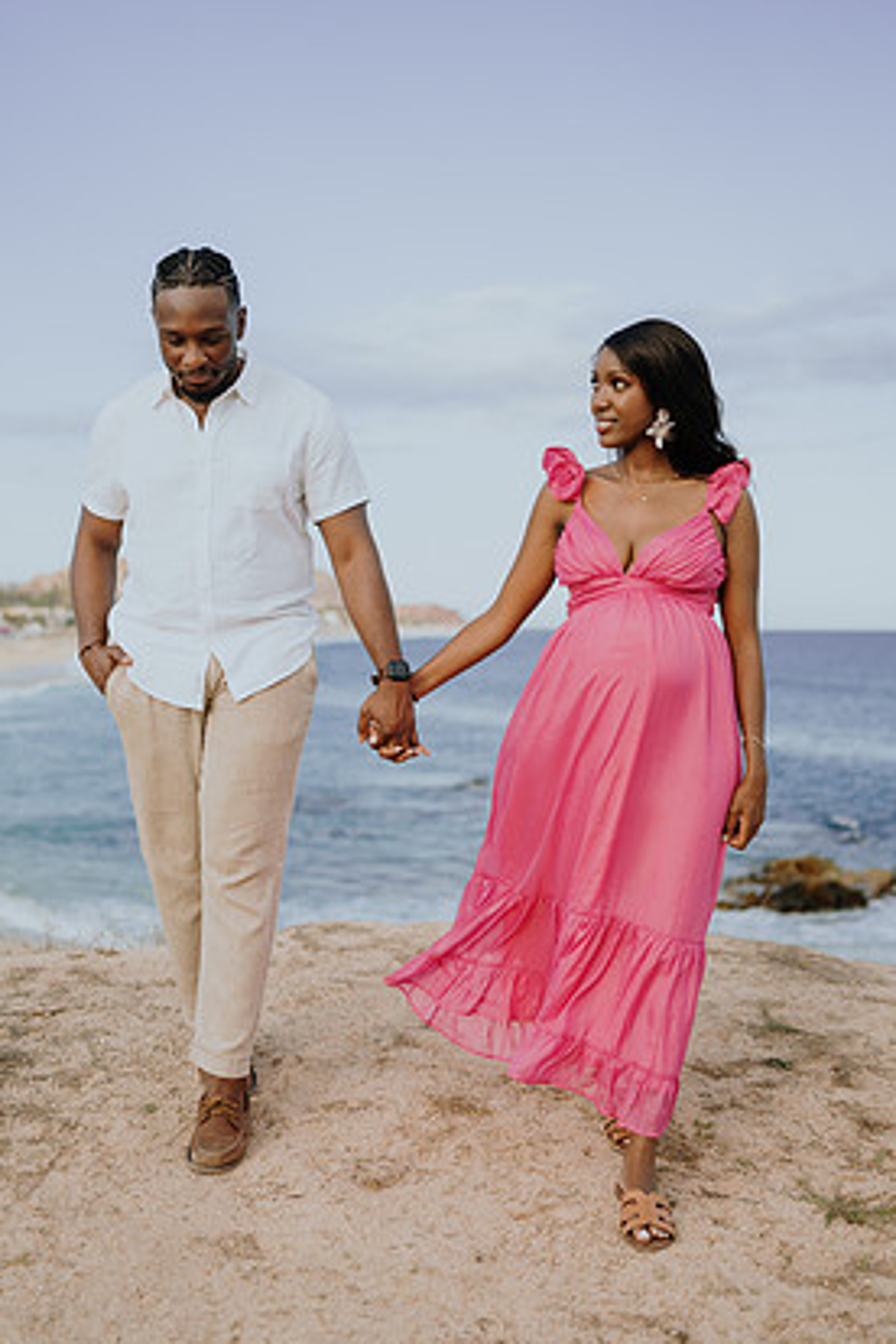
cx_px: 432
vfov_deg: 50.7
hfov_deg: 35.0
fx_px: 1419
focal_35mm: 38
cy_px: 669
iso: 50
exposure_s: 1/800
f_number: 1.8
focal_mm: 35
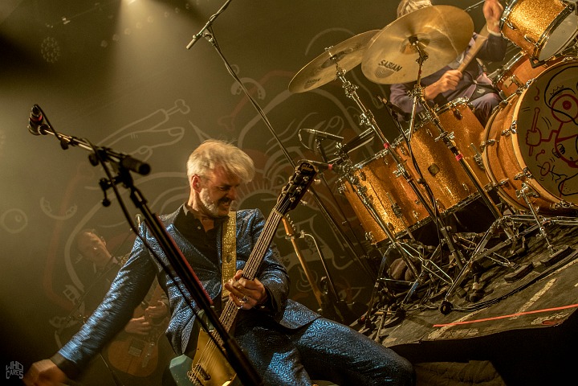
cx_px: 289
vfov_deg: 36.9
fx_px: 578
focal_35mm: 36
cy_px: 193
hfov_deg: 53.1
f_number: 2.8
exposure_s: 1/100
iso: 640
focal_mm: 24
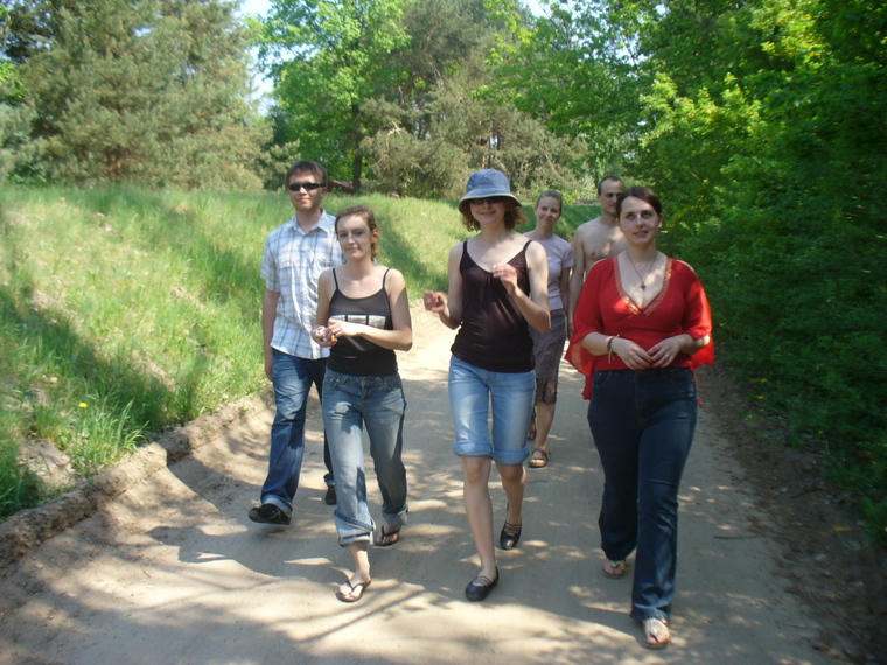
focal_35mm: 37
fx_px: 948
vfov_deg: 38.7
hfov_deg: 50.1
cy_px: 332
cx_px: 444
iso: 64
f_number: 2.8
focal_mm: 6.1
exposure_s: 1/250
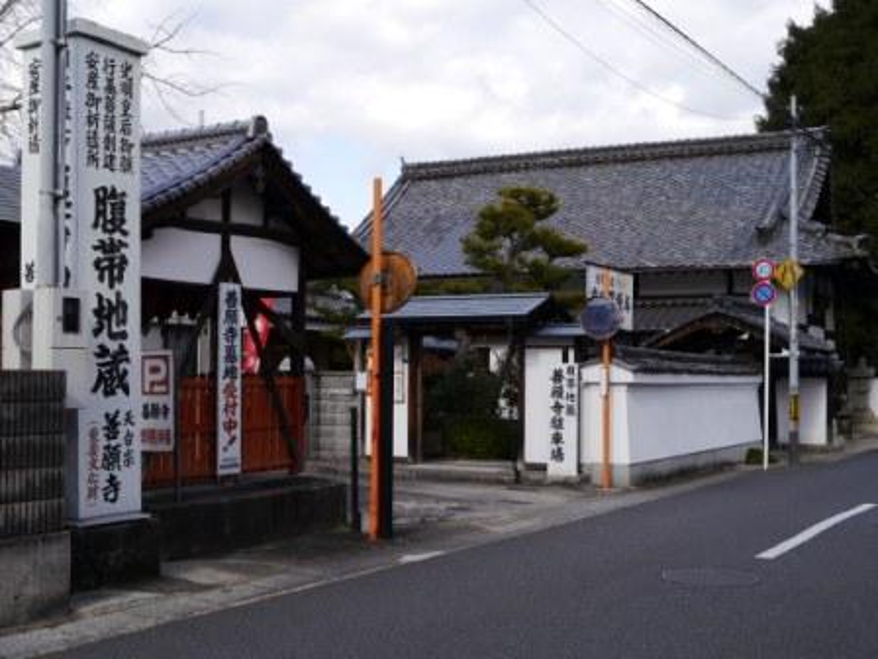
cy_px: 330
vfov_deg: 30.3
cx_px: 439
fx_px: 1217
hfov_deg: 39.7
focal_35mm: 48
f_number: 7.1
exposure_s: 1/250
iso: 160
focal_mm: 24
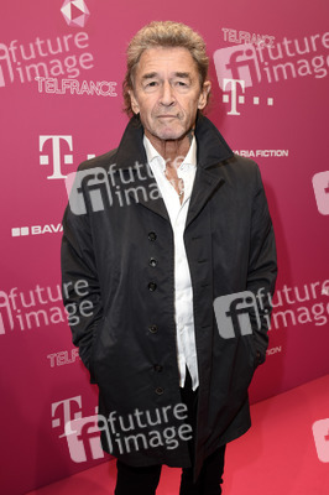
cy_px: 248
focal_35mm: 33
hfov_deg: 39.9
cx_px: 164
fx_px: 453
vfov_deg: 57.3
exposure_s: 1/160
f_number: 6.3
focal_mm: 22
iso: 500
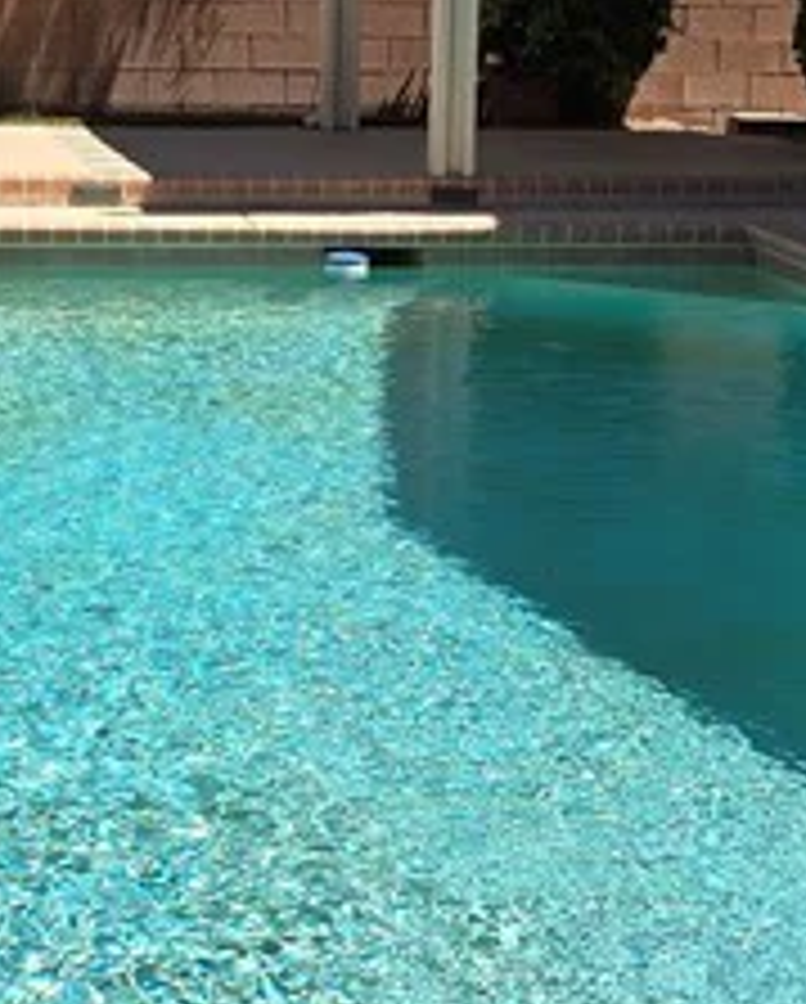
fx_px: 3065
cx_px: 270
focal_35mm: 103
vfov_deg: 18.6
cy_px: 387
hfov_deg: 15.0
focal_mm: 6.3
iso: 12
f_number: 1.7
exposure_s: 1/997
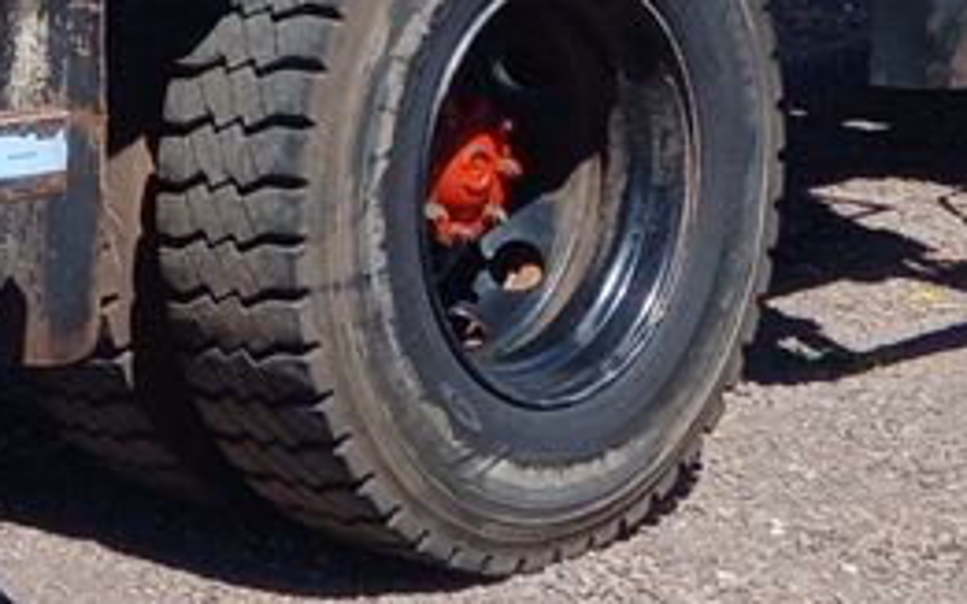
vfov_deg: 8.7
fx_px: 3847
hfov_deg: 14.1
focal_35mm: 146
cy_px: -345
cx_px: -22
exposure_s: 1/608
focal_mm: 4.6
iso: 26
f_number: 2
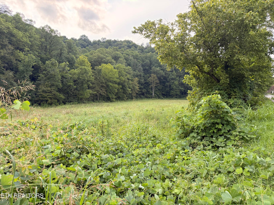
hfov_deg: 71.6
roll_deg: -1.9
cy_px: 102
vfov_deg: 56.8
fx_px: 190
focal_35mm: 24
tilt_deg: -1.1
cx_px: 137
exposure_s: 1/1005
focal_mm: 6.76
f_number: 1.78
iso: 100
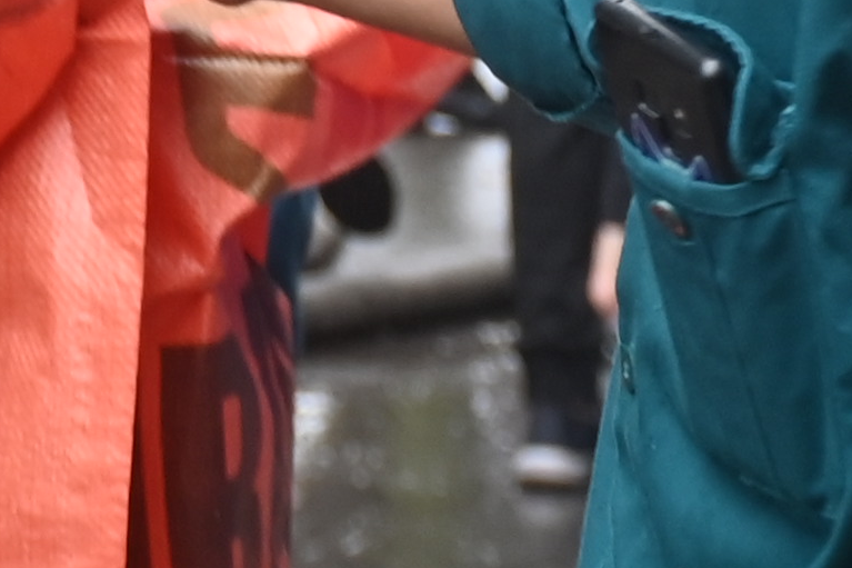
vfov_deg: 4.0
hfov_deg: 6.0
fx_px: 8139
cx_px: -94
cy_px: -431
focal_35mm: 344
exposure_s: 1/125
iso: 450
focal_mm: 45
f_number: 4.5
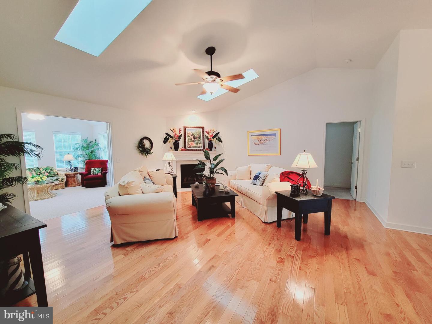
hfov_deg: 106.2
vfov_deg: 89.9
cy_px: 162
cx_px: 216
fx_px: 162
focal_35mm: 13
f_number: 2.2
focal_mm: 2.2
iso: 250
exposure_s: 1/53
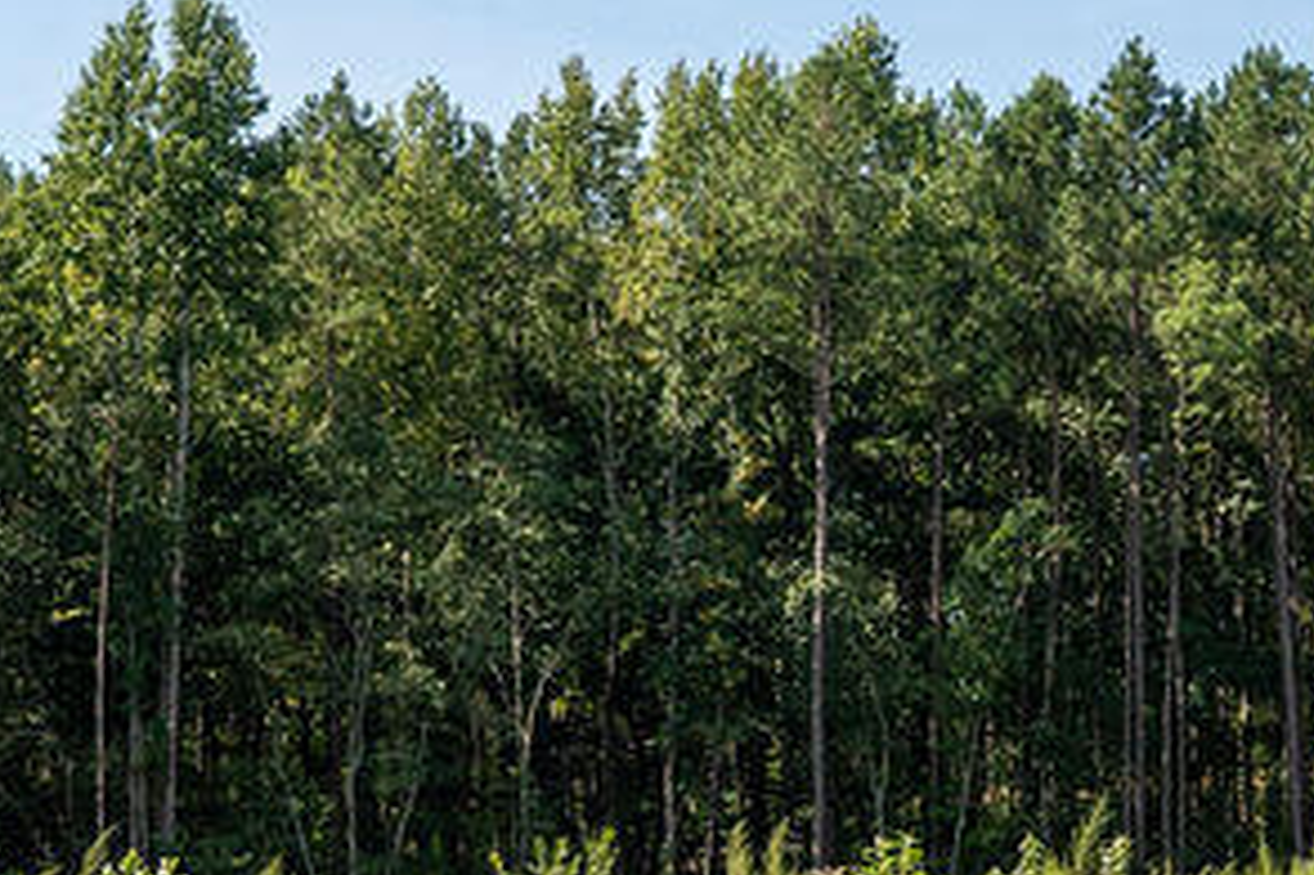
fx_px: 4414
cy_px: 334
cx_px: 735
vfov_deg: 11.3
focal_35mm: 121
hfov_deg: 16.9
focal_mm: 34.6
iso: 50
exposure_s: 1/250
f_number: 14
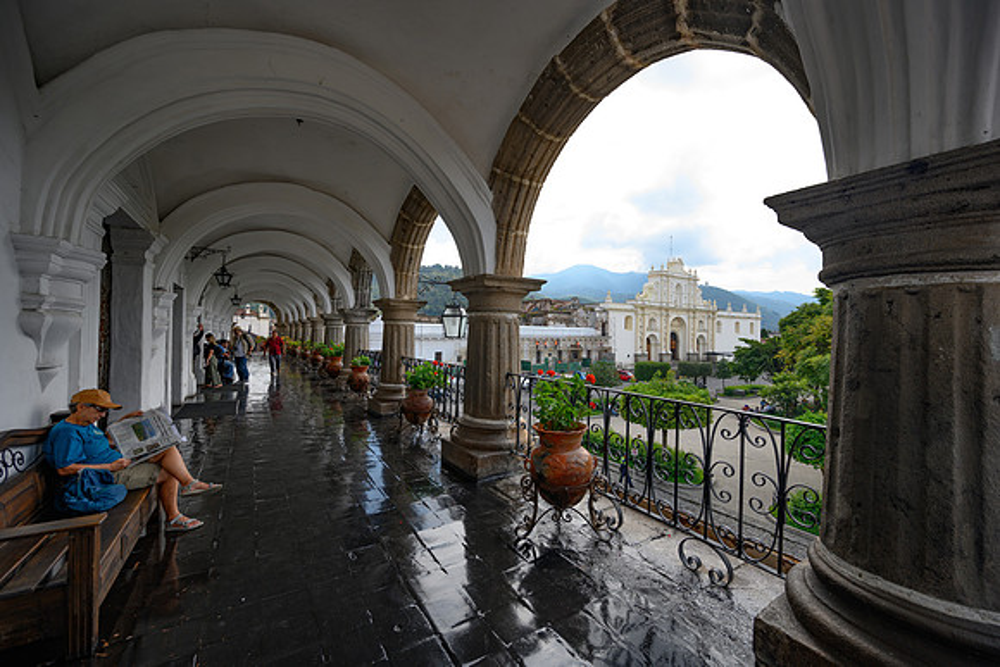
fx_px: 389
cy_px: 334
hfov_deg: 104.2
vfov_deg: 81.2
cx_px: 500
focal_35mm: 14
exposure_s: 1/125
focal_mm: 14
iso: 64
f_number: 5.6
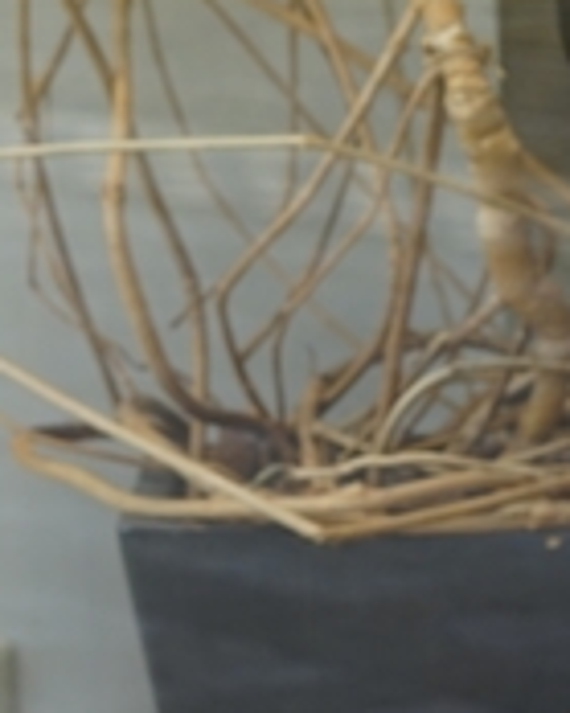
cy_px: -215
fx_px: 5002
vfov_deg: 8.1
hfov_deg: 6.5
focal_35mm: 237
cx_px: -168
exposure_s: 1/80
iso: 100
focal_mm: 55
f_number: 5
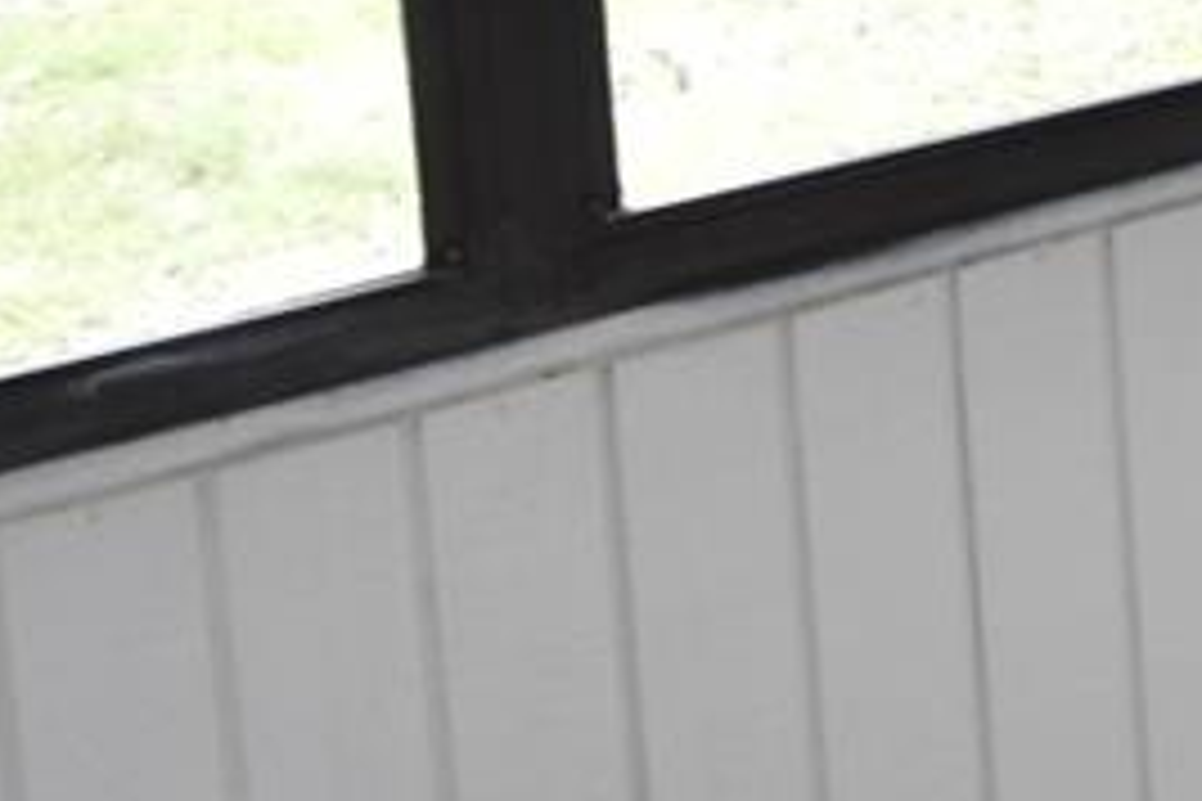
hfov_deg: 16.5
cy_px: -648
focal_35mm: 90
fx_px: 3005
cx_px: 2481
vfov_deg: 13.6
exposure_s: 1/60
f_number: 4
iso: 400
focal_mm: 10
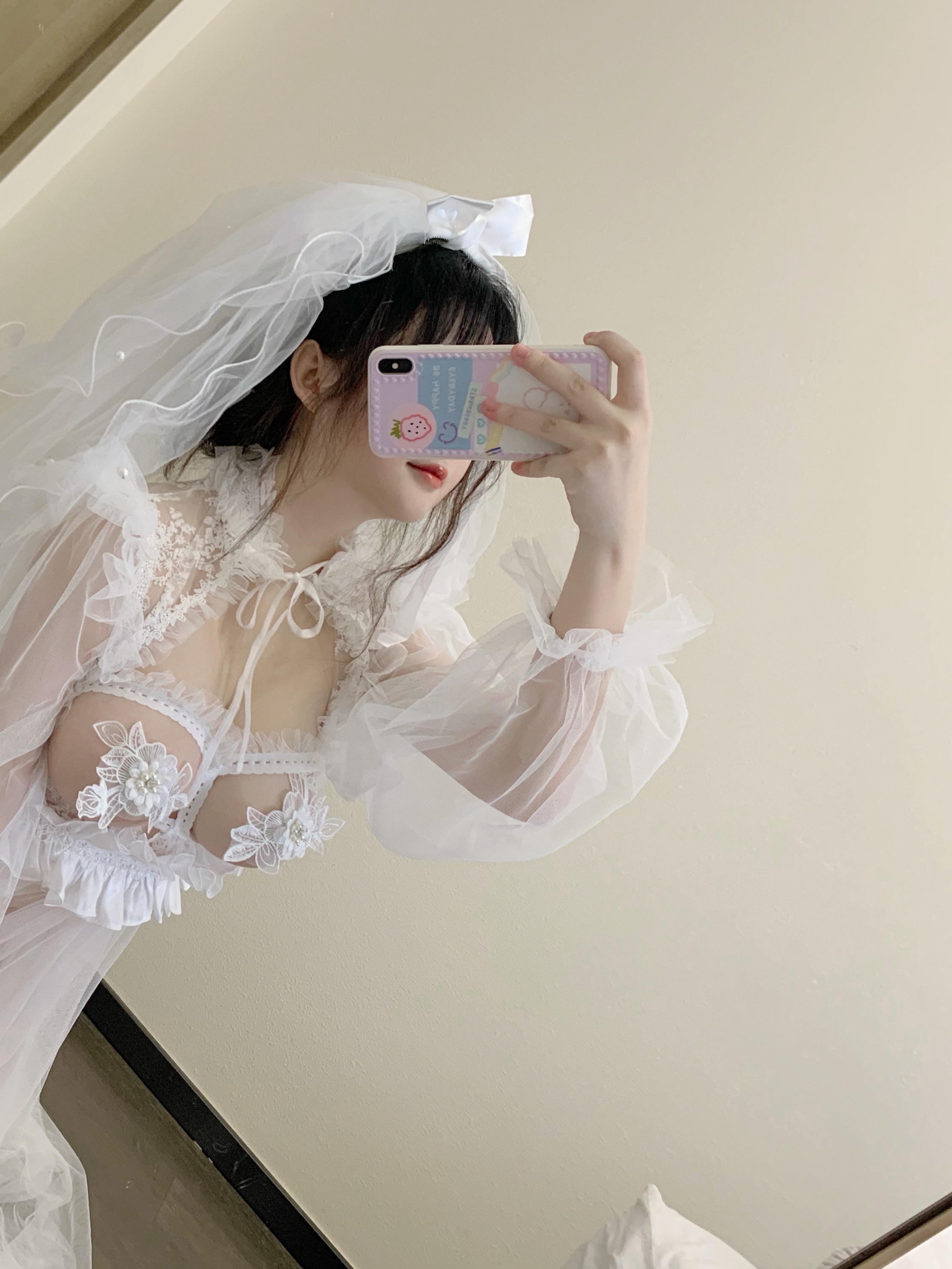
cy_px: 640
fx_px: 1284
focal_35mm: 35
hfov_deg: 38.2
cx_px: 117
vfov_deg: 52.6
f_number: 1.8
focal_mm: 4.25
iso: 100
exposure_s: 1/50
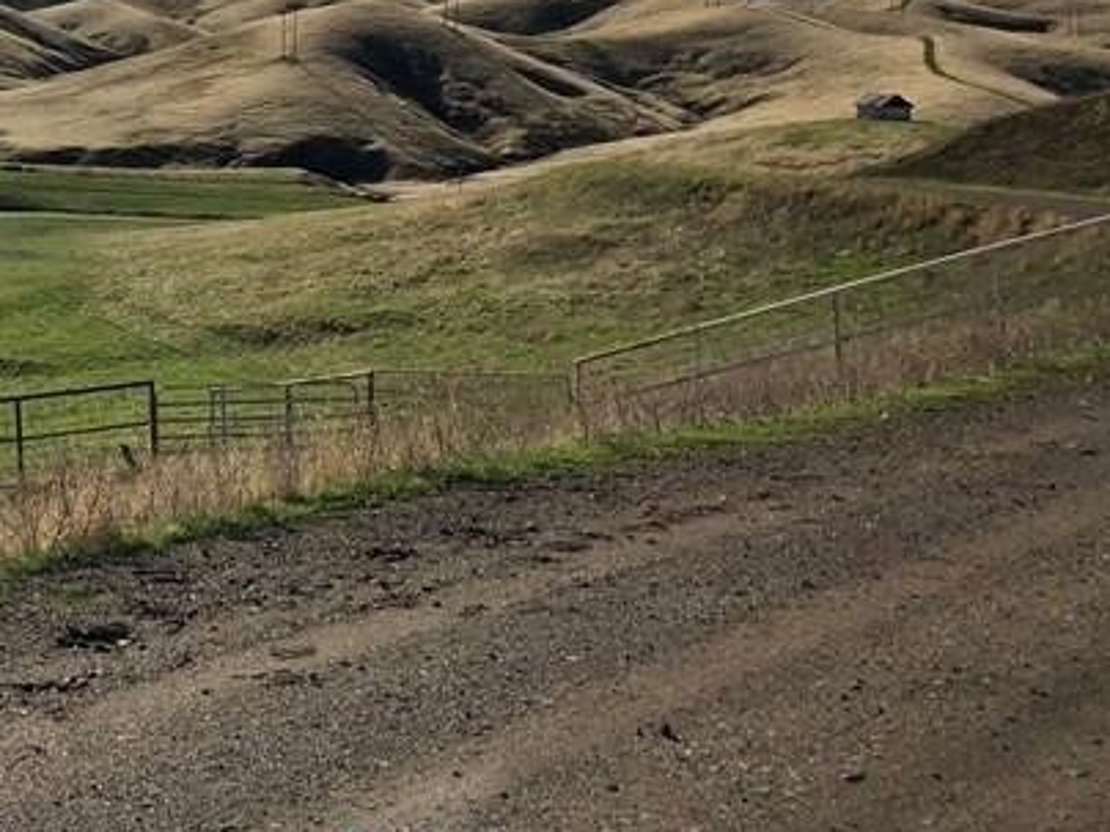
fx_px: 2277
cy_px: -124
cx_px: -154
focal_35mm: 71
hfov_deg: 25.2
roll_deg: -2.7
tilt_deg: +3.8
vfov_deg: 19.7
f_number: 1.8
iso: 25
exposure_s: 1/5348
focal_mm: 3.99
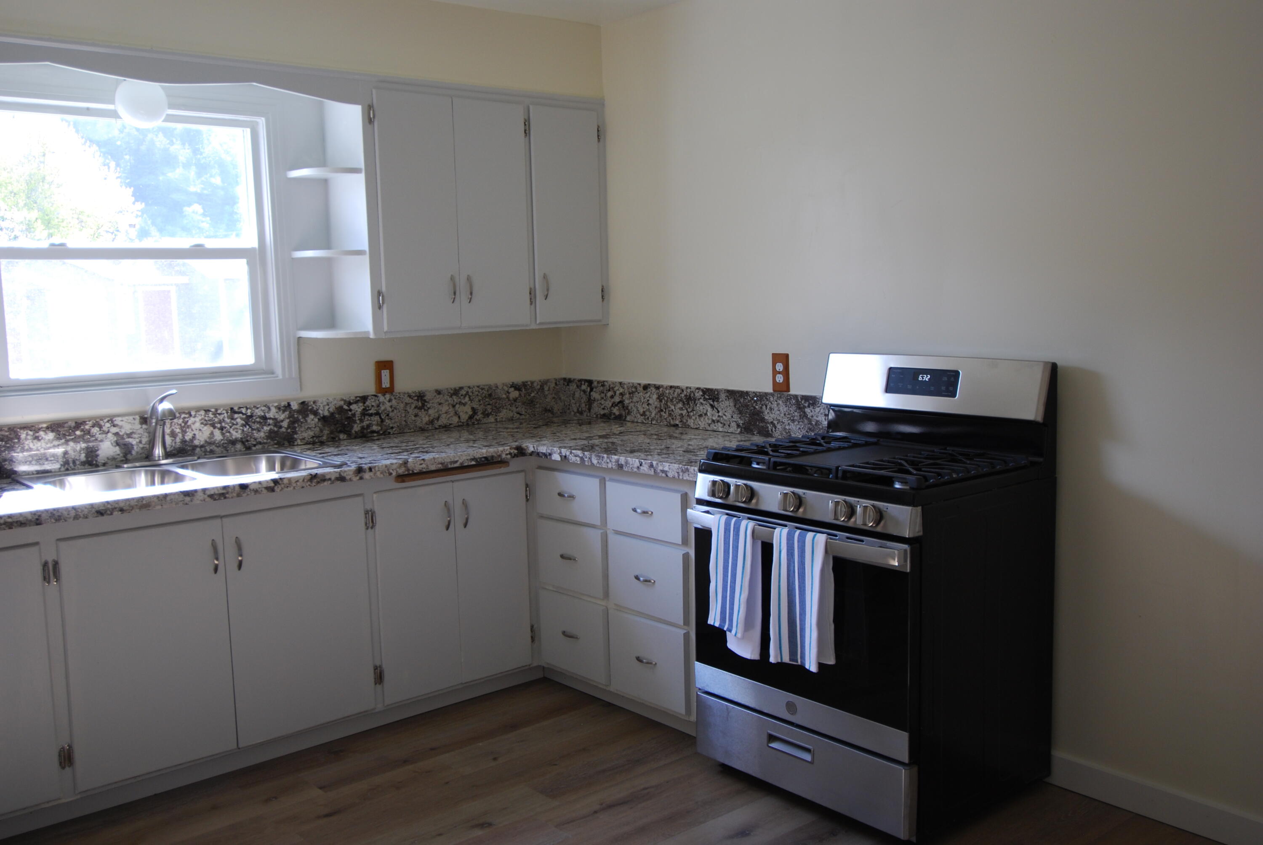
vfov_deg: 40.1
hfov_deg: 57.2
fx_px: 1159
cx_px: 632
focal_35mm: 33
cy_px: 422
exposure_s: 1/50
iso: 200
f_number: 4
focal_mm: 22
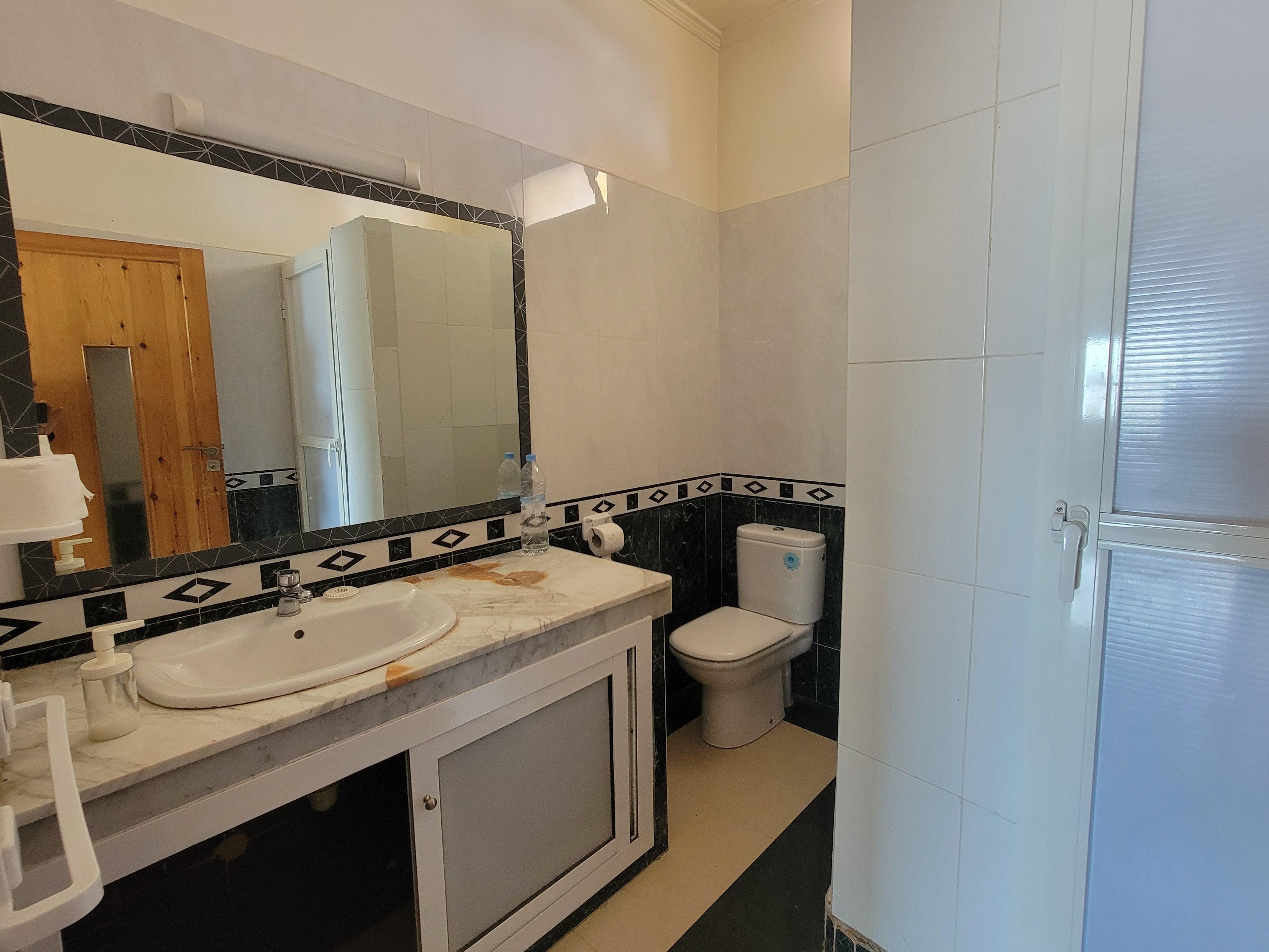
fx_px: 550
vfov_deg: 81.7
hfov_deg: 98.2
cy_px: 453
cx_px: 650
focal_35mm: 15
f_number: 2.2
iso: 320
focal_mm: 2.2
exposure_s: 1/60
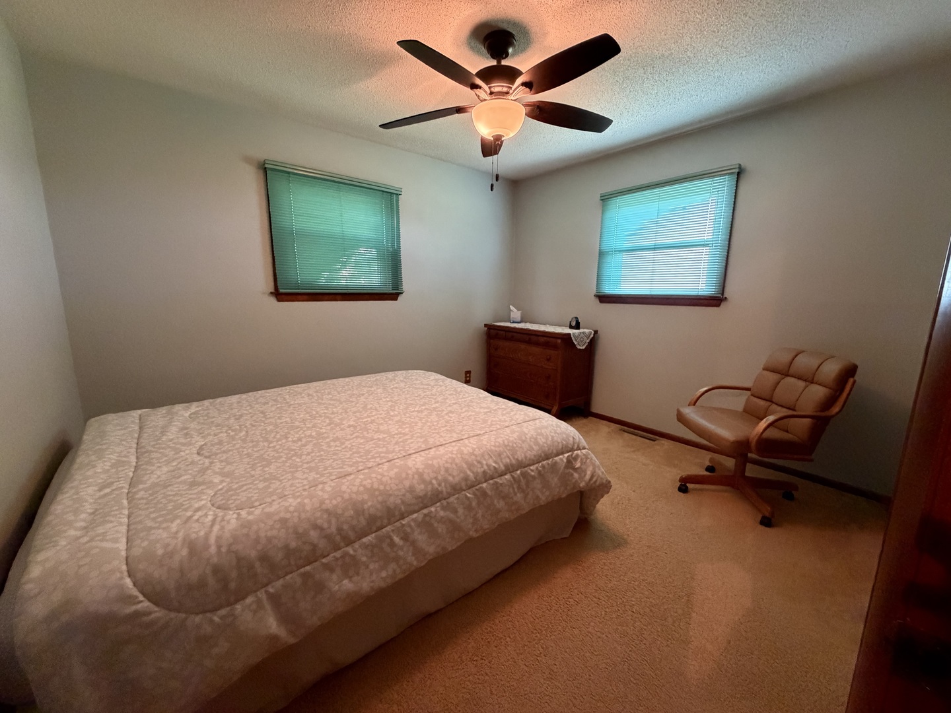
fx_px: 385
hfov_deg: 102.1
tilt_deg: -10.1
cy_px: 356
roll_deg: -0.2
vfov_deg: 85.7
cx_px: 476
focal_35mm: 14
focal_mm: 2.22
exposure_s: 1/60
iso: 800
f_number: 2.2
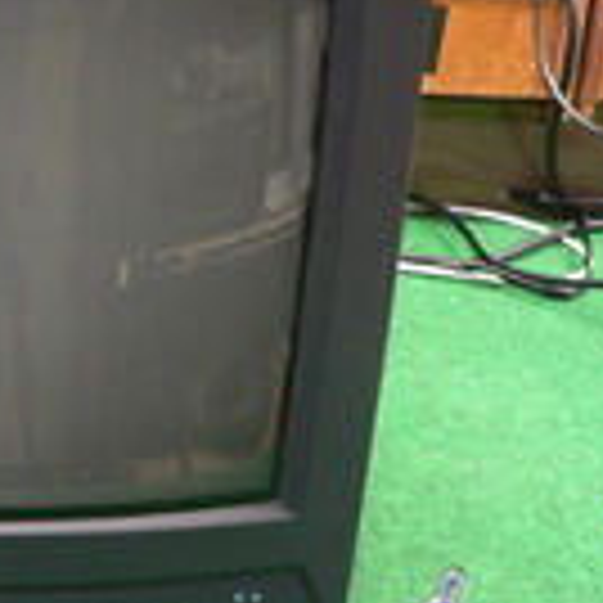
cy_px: 200
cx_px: -135
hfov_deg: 18.2
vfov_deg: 19.2
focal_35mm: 90
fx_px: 1774
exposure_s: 1/5
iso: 200
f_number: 2.8
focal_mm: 6
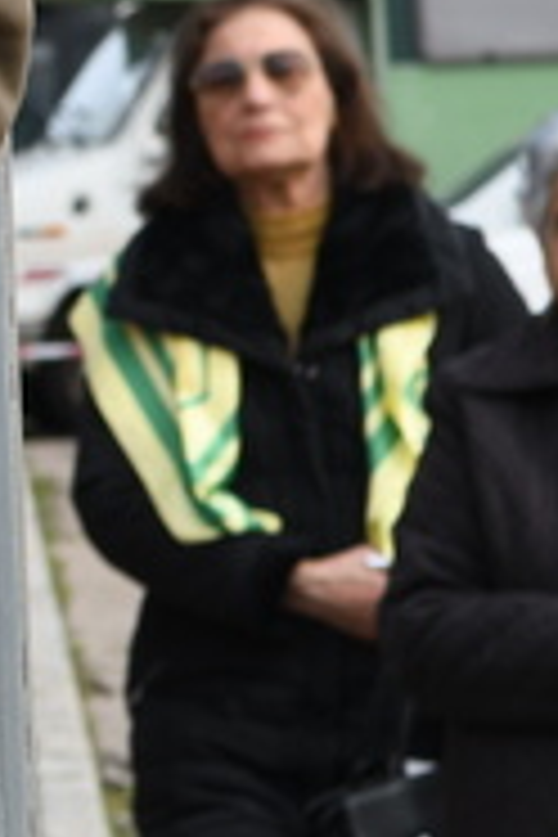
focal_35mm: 350
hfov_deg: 3.8
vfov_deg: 5.9
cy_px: -9
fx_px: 8137
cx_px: -1017
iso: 160
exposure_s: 1/250
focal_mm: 55
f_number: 8
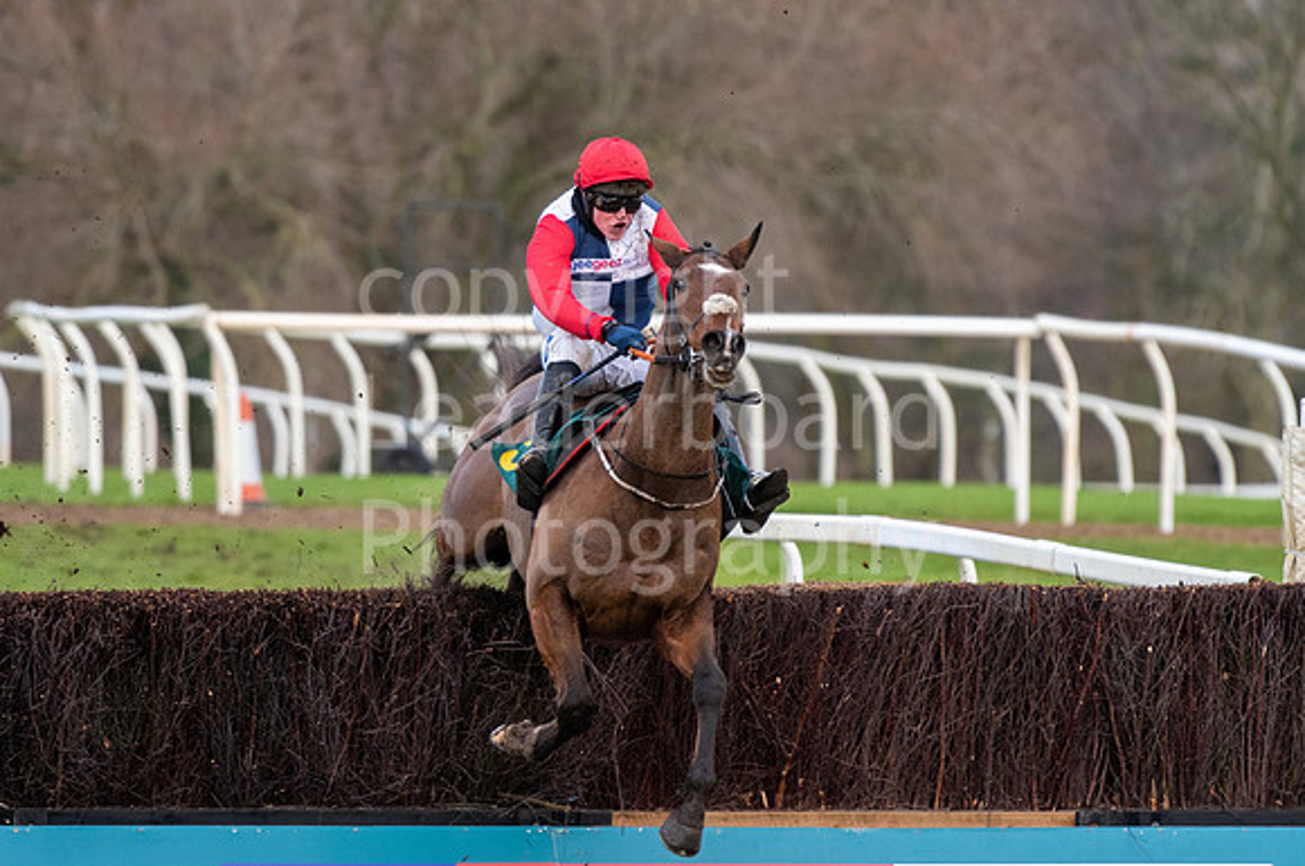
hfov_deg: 3.7
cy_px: 435
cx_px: 652
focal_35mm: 556
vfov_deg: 2.5
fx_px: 20115
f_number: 5.6
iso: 1250
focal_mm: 370
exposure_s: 1/1000
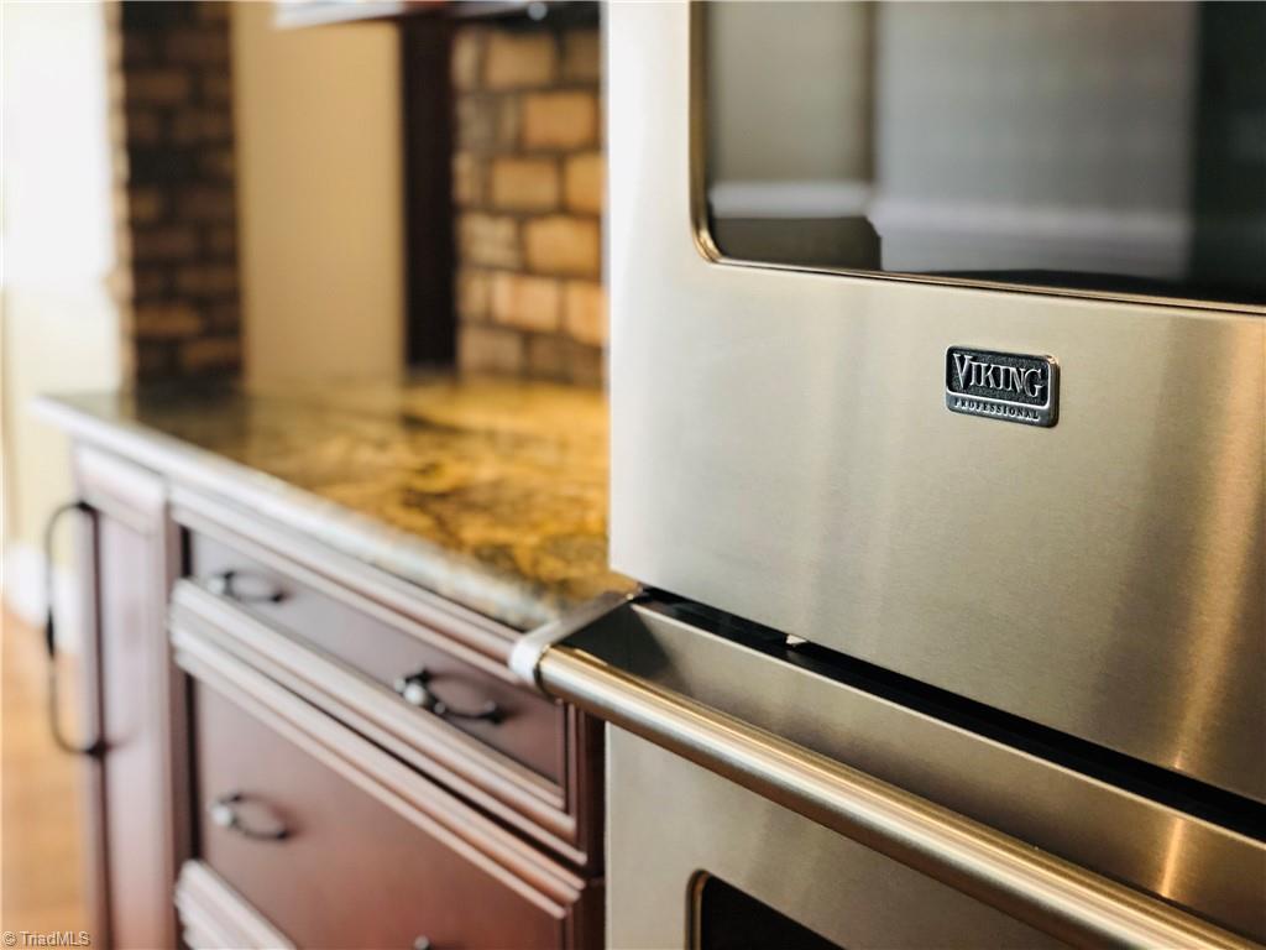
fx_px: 2085
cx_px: 633
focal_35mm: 57
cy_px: 475
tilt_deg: -10.5
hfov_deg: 33.8
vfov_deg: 25.7
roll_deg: -0.5
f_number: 2.8
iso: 200
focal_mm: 6.6
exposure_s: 1/30
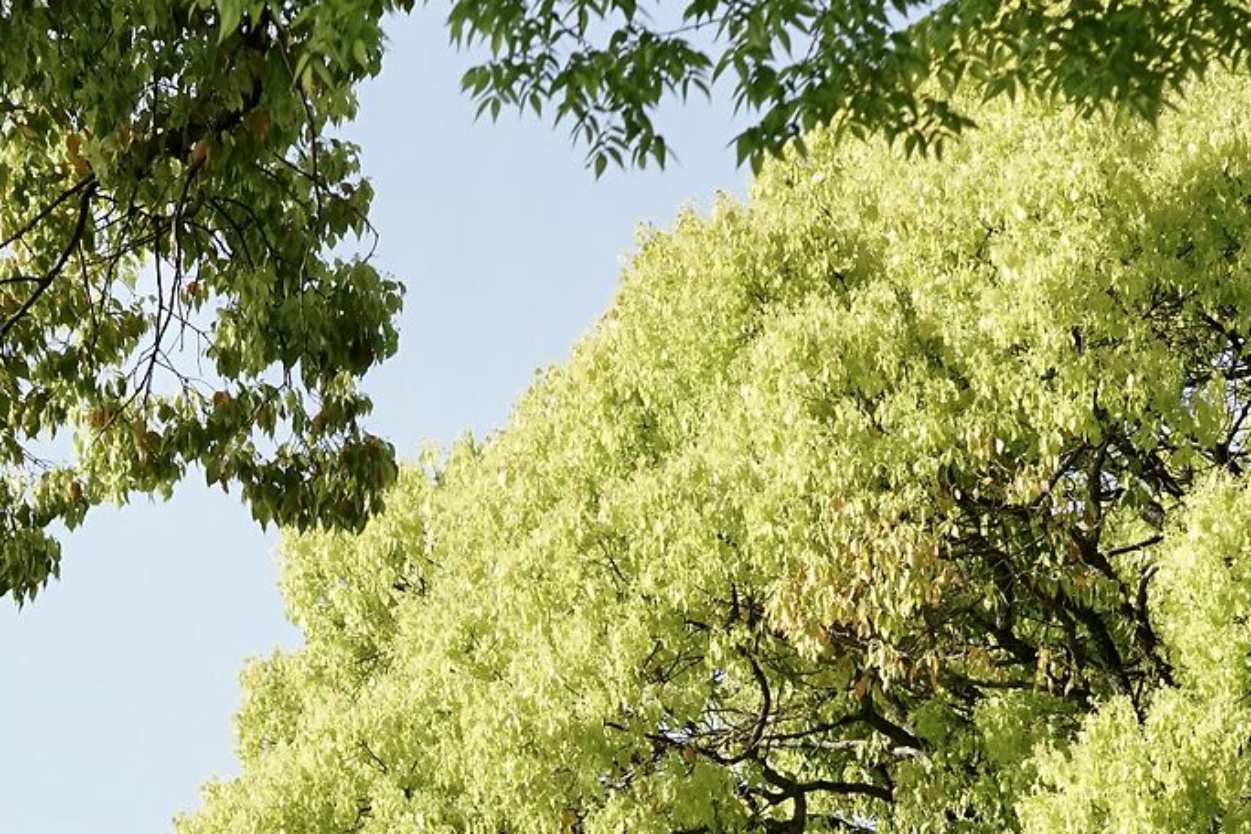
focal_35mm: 158
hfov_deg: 13.0
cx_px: 324
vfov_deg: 8.4
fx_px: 5490
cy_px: 1358
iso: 500
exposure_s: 1/320
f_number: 9
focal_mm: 45
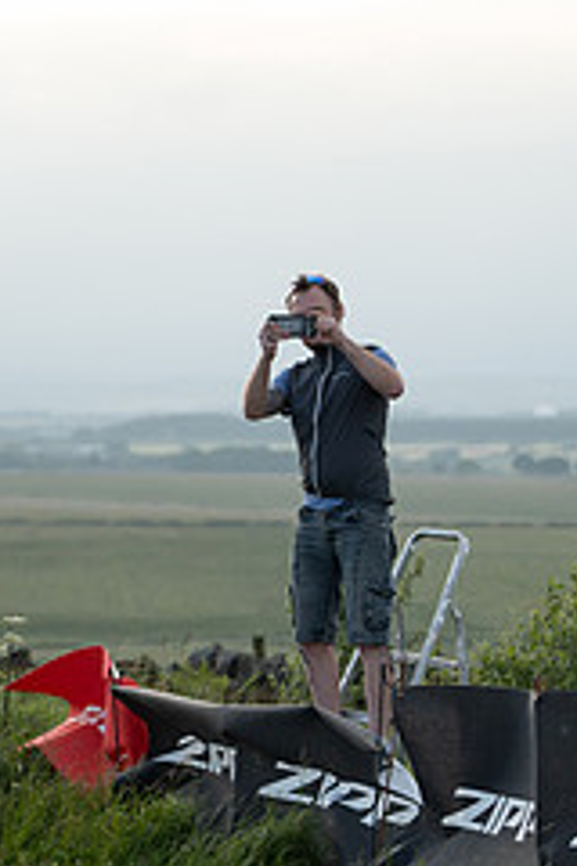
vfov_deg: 12.2
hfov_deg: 7.9
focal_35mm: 169
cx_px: -353
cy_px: 359
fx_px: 4063
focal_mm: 70
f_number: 3.2
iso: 400
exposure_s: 1/1250
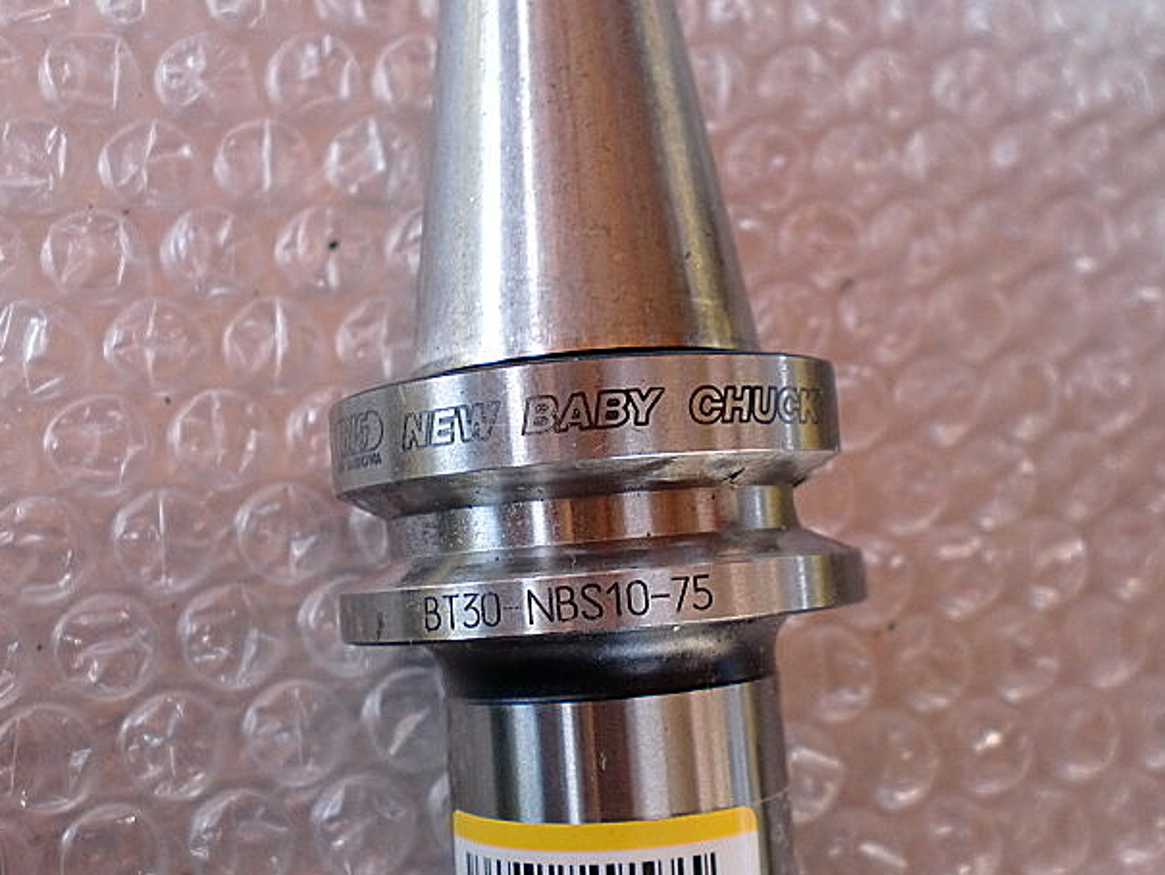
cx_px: 607
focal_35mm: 37
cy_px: 455
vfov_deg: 38.7
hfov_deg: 50.1
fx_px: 1245
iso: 160
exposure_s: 1/60
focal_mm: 6.3
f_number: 3.1
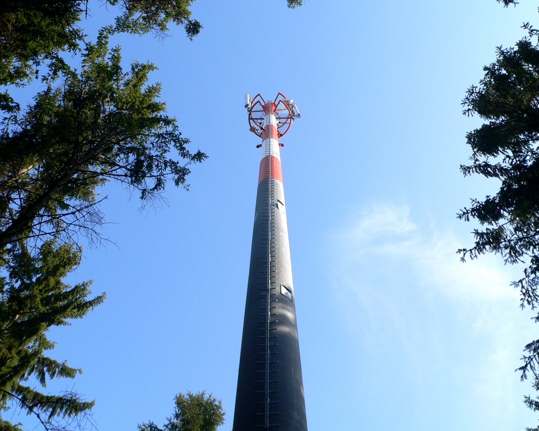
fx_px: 606
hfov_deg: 47.9
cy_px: 213
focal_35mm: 38
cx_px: 263
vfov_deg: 39.2
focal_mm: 6
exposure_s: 1/400
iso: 100
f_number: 4.6
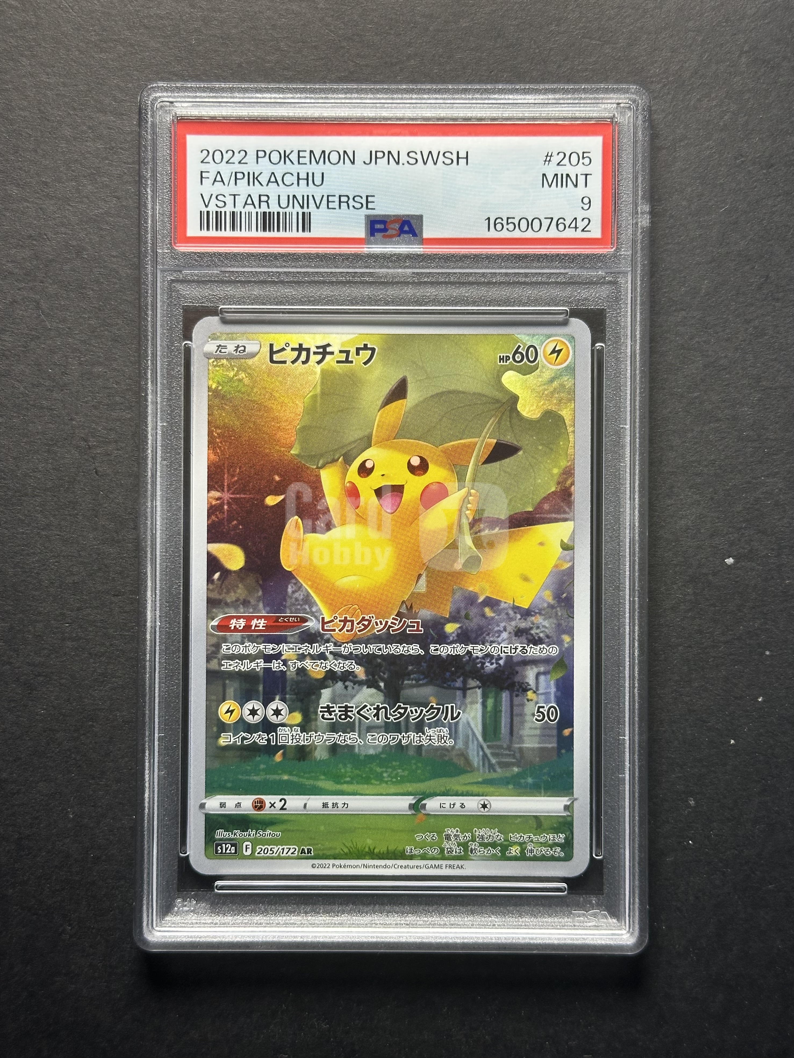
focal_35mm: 48
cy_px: 529
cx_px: 397
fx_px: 1468
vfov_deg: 39.7
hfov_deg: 30.3
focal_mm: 6.86
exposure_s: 1/100
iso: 50
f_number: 1.78
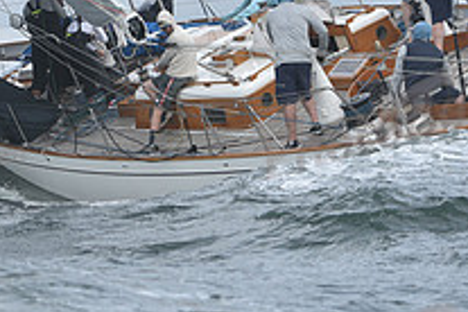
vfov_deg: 7.0
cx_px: 145
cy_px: 35
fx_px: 2548
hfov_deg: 10.5
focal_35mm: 196
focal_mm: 70
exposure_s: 1/1250
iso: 200
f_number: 4.5
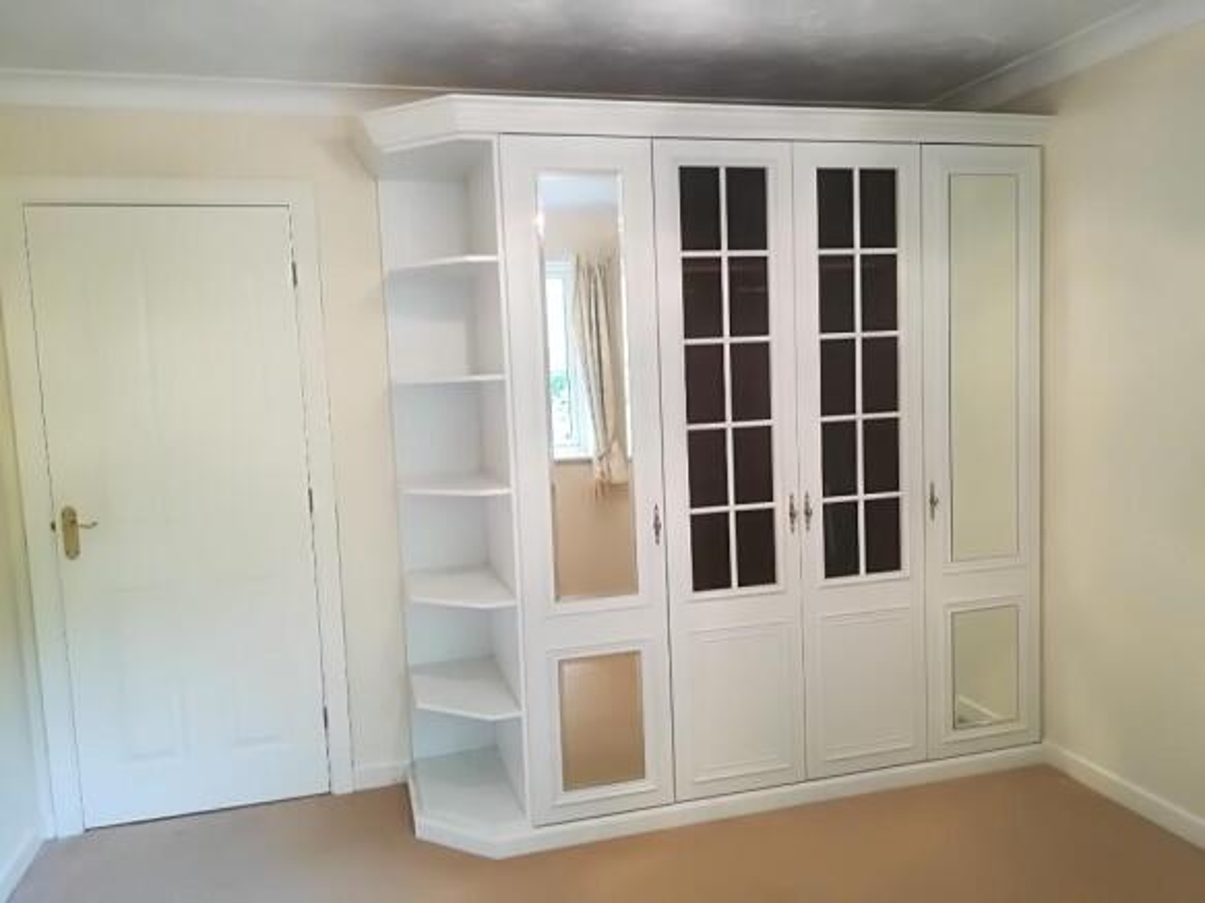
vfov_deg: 53.0
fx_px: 905
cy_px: 452
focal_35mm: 26
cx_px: 602
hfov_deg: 67.3
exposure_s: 1/25
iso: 320
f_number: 2.2
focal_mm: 3.83
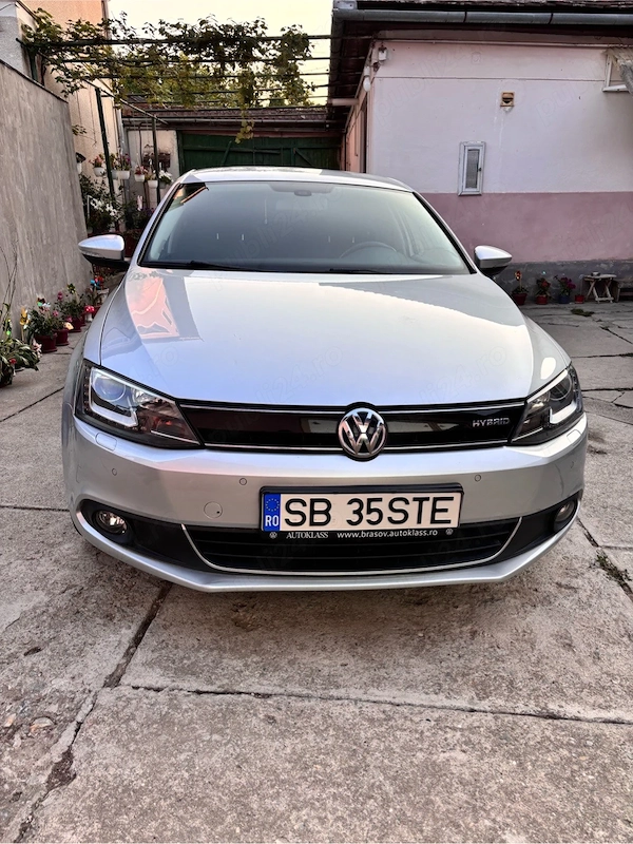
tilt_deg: -19.2
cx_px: 316
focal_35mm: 26
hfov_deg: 53.1
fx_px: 634
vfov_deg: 67.3
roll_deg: -0.4
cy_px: 422
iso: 40
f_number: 1.6
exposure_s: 1/144
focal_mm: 5.96
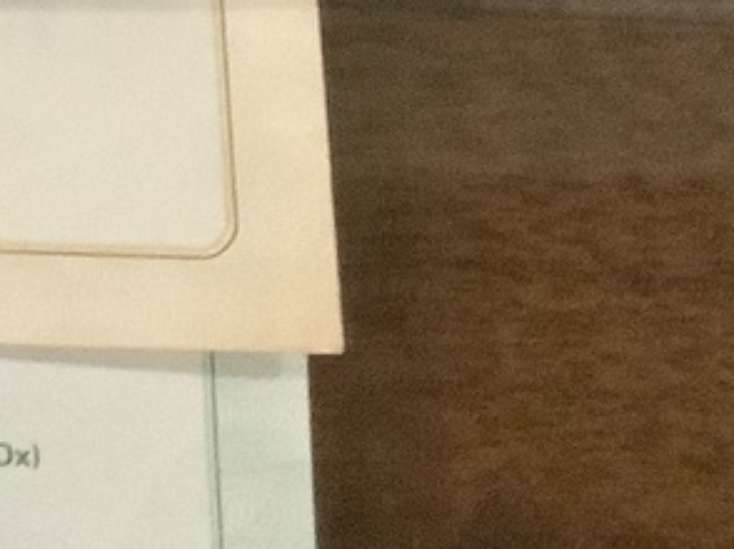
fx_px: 2860
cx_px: -709
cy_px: -377
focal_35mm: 135
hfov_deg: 12.8
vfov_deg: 10.4
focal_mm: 3.3
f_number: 2.4
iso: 800
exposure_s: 1/25
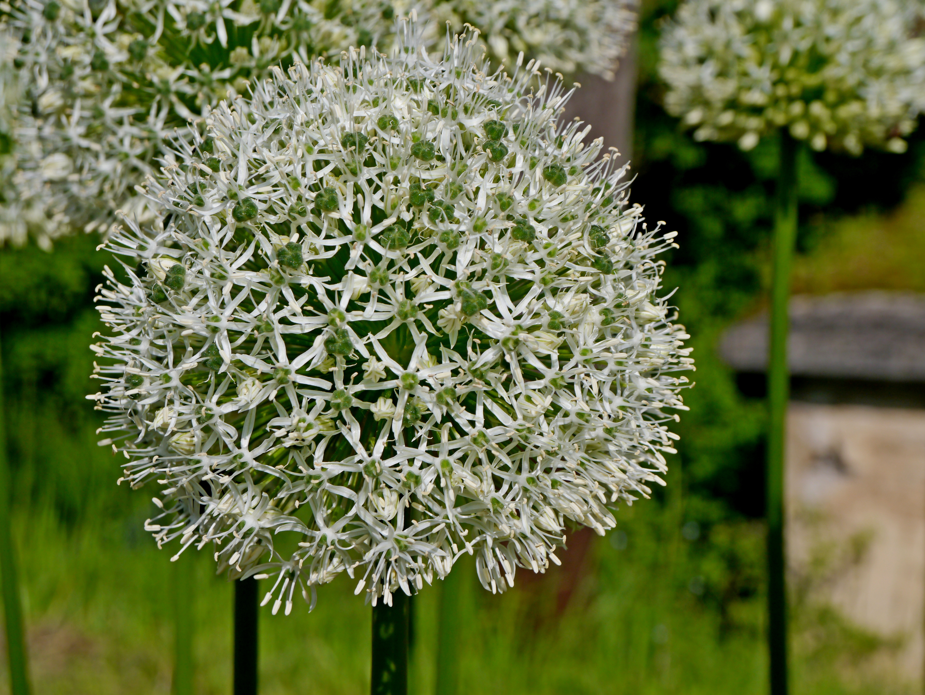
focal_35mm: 84
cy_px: 348
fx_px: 2246
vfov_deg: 17.6
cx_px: 462
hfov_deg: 23.3
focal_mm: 42
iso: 160
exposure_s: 1/500
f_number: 10
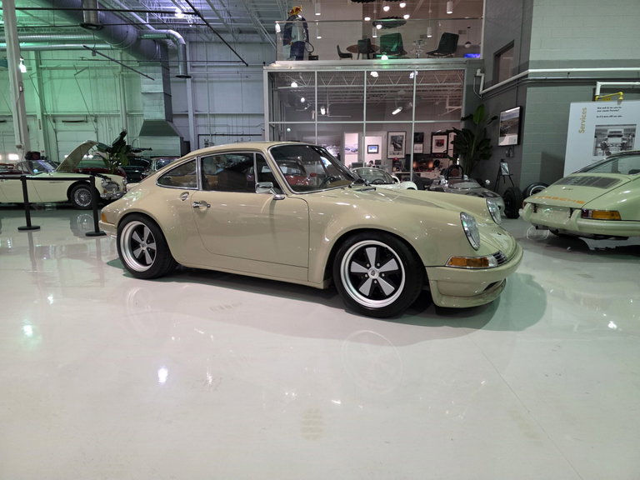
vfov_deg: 58.9
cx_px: 320
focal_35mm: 23
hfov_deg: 73.9
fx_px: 425
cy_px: 240
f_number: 1.7
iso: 400
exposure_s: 1/120
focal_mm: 6.3
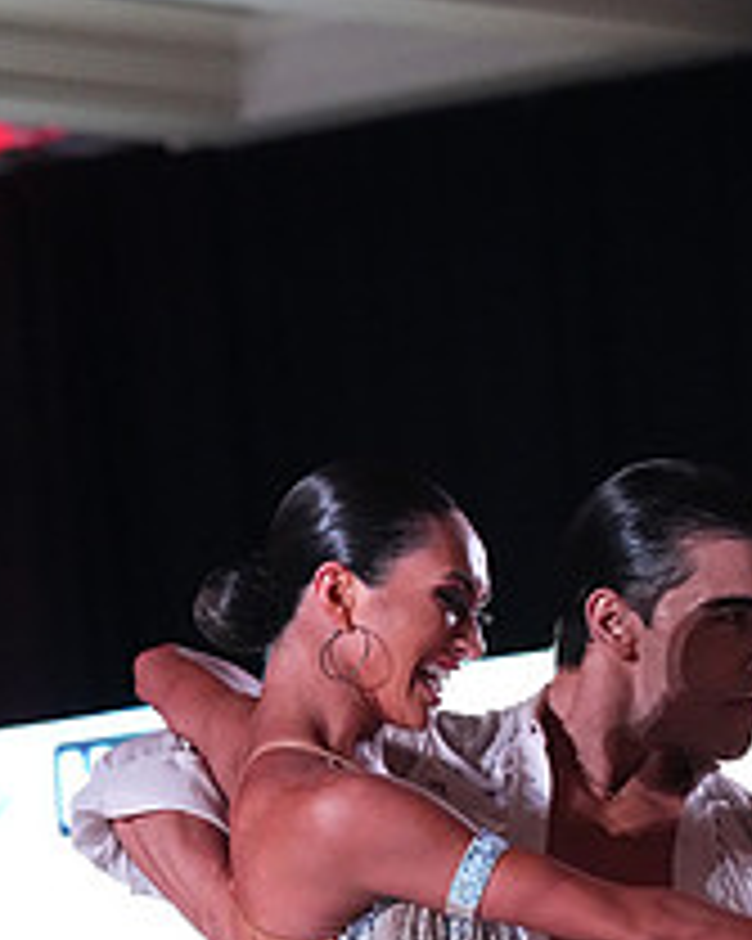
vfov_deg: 4.7
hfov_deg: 3.8
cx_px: 669
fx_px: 11331
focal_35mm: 407
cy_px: 1295
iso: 10000
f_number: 5.6
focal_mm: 156
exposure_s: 1/400
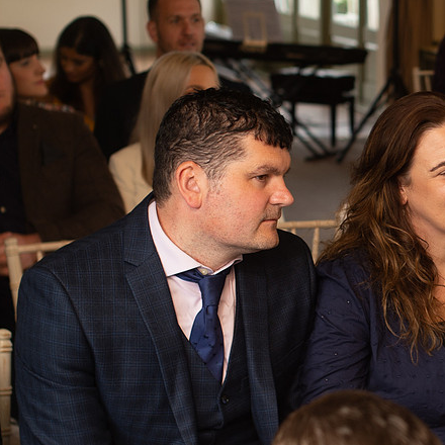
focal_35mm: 100
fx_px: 1454
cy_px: 223
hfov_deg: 17.0
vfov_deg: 17.4
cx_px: 450
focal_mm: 35
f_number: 2.5
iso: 160
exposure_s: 1/100
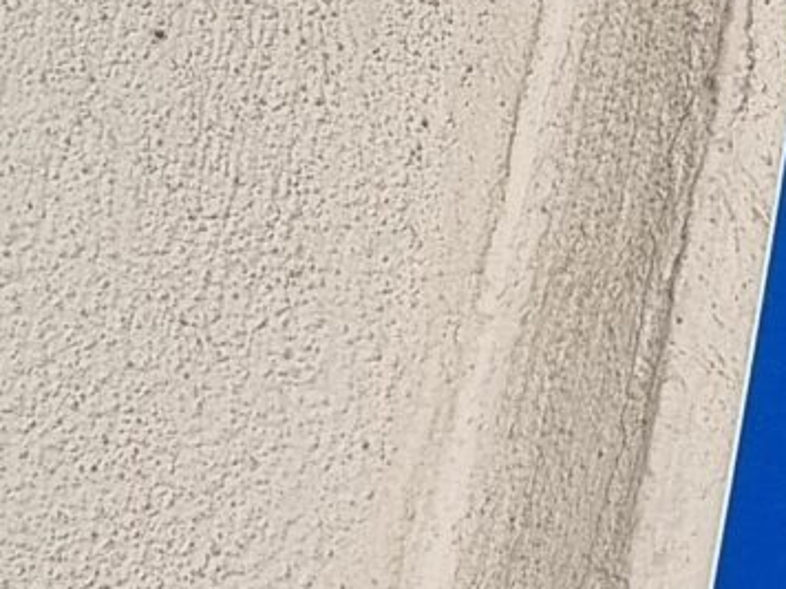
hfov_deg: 9.5
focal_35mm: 187
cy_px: 748
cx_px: 1802
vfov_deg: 7.9
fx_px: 4246
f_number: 1.8
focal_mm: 5.4
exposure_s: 1/674
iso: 50
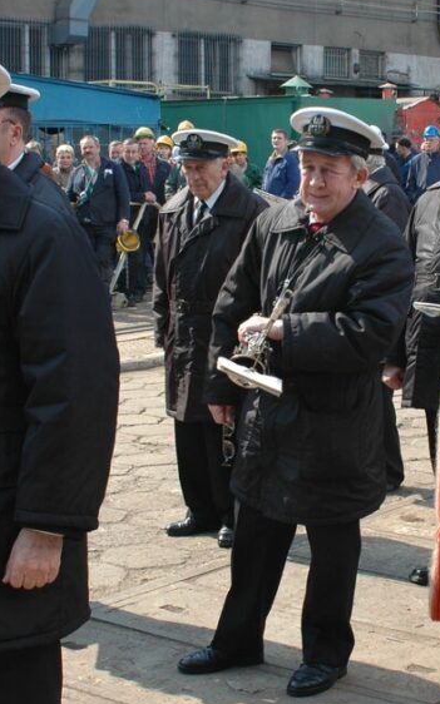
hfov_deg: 16.6
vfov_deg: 26.5
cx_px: 337
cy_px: 313
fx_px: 1497
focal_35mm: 78
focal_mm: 28
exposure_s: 1/160
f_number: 8
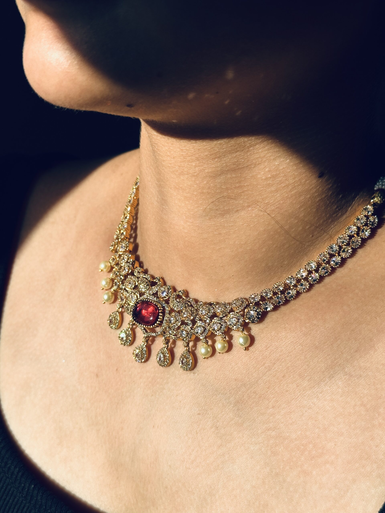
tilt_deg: -17.2
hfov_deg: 30.3
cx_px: 192
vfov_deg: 39.7
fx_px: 712
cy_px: 256
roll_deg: -2.9
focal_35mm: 48
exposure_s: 1/2342
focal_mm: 6.76
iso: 64
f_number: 1.78
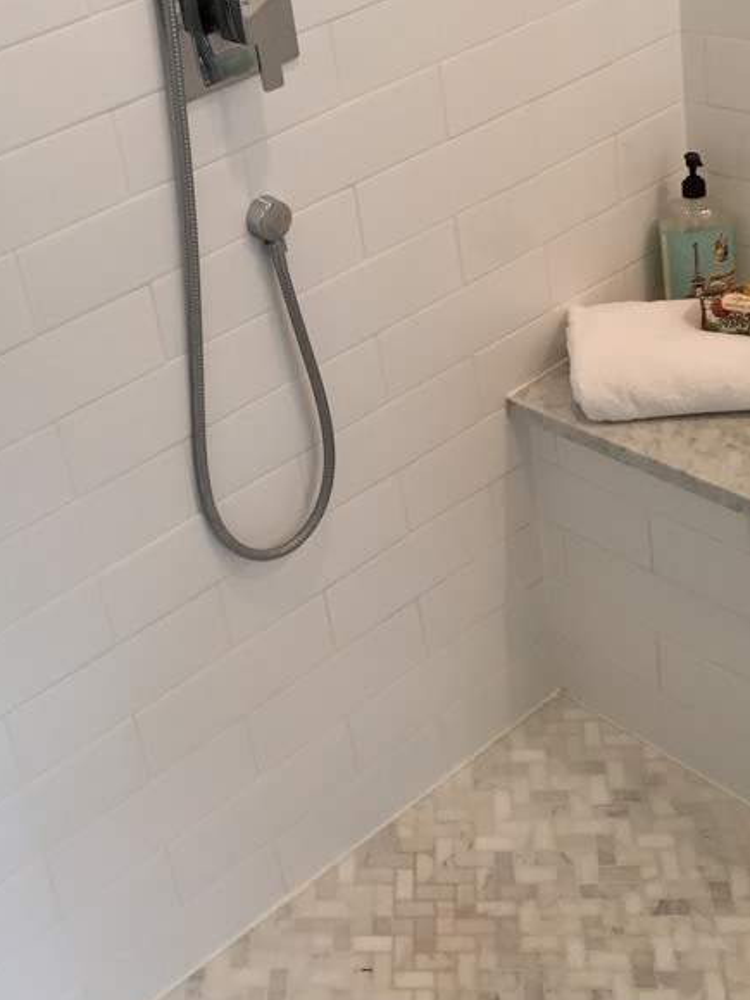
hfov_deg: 28.6
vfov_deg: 37.3
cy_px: 252
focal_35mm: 50
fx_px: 1444
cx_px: 169
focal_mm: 4.15
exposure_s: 1/30
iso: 64
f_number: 2.2
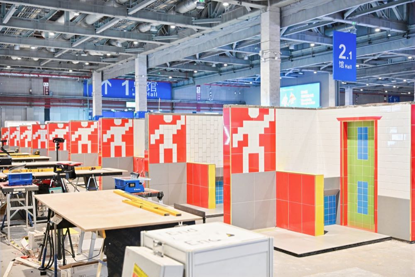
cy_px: 138
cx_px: 208
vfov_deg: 35.9
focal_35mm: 37
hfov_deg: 51.9
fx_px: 426
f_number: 2.8
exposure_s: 1/125
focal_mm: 37
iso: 1600
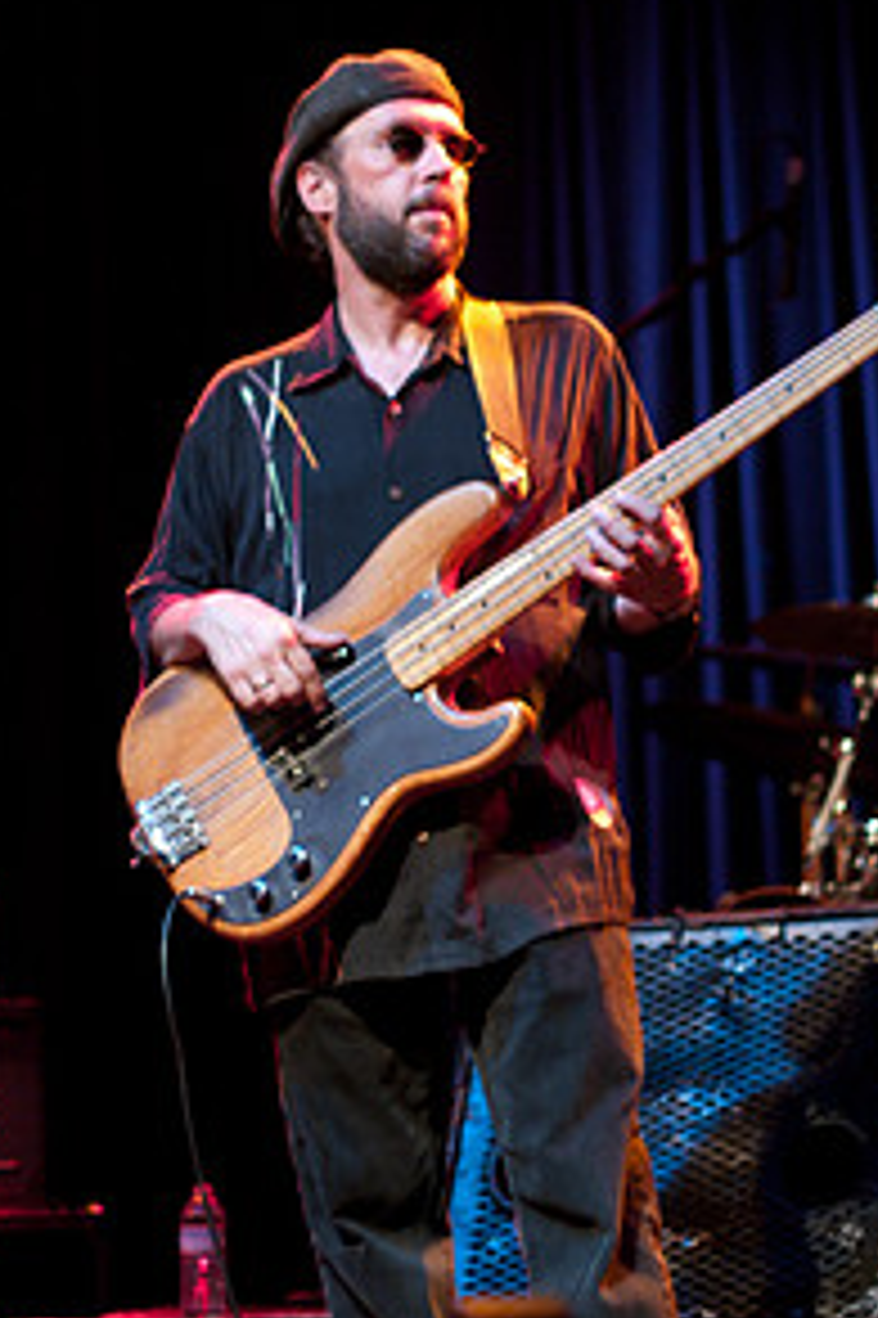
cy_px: 621
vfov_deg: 17.8
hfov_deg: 11.9
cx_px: 502
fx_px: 4212
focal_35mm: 115
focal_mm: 50
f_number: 1.7
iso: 800
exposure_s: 1/60
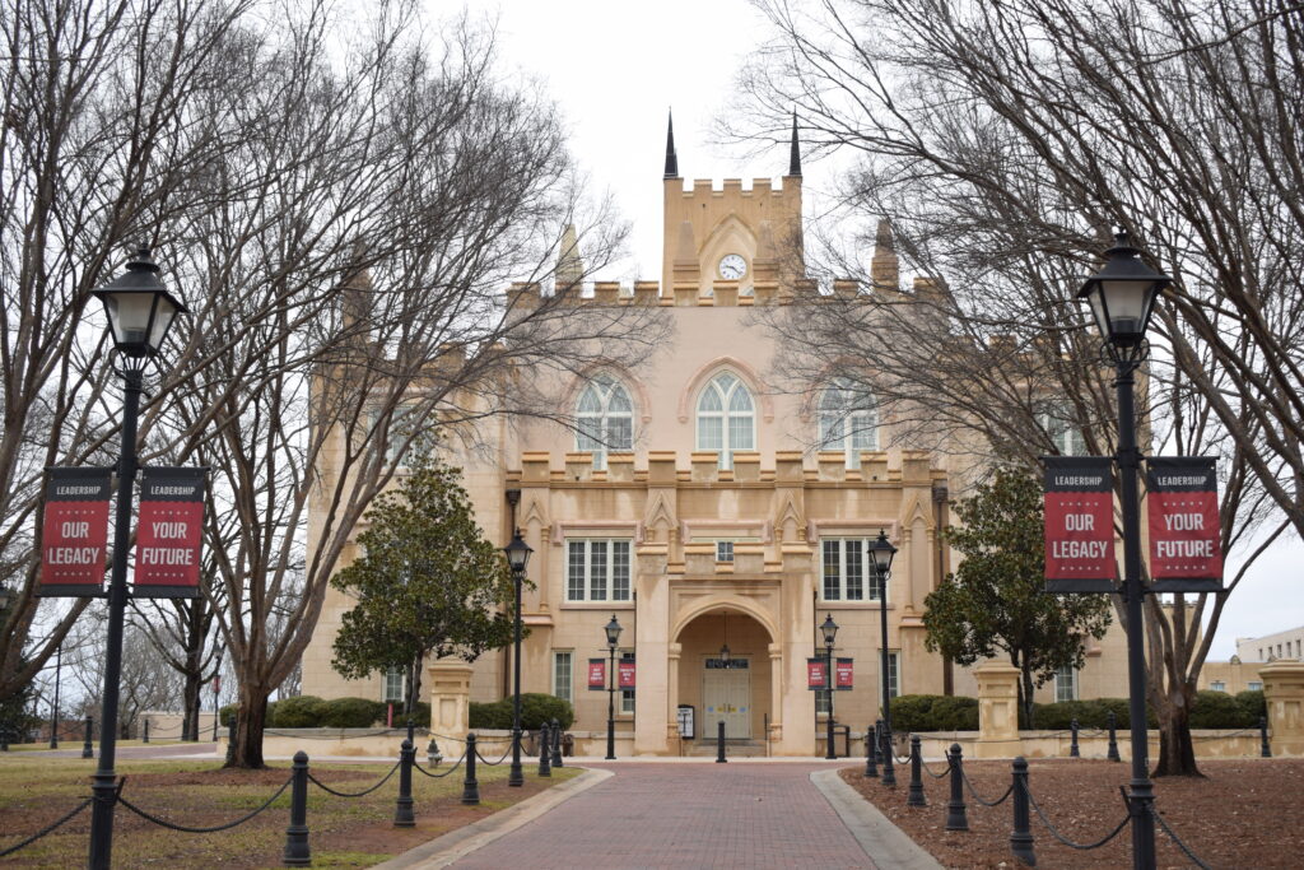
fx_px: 1739
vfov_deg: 28.1
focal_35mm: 48
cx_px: 652
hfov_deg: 41.1
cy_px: 435
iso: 400
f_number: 6.3
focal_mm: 32
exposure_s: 1/160
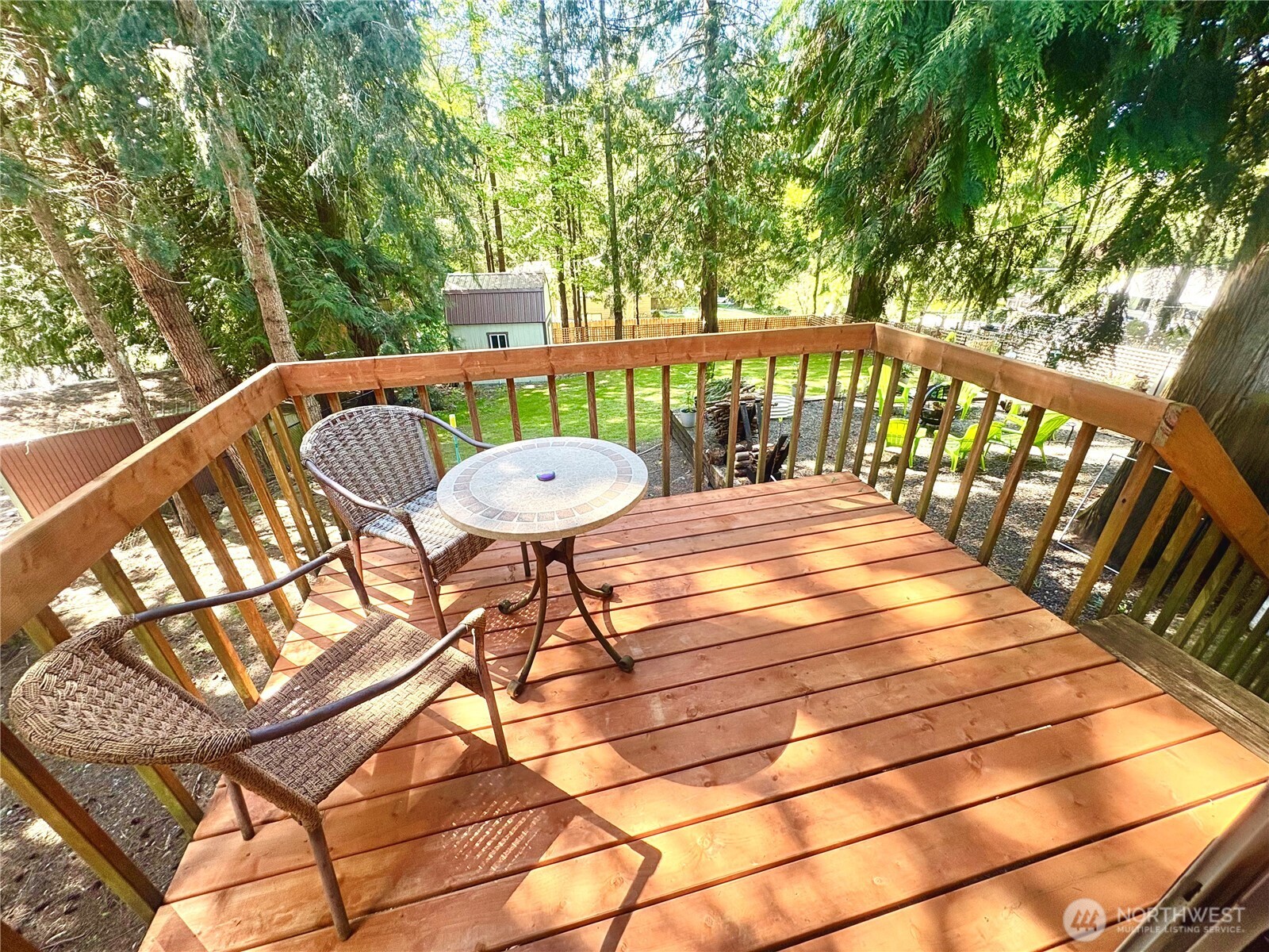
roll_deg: +2.1
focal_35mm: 14
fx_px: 513
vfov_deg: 85.7
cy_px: 476
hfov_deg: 102.1
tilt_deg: -27.3
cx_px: 634
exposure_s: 1/99
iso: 100
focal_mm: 2.22
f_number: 2.2
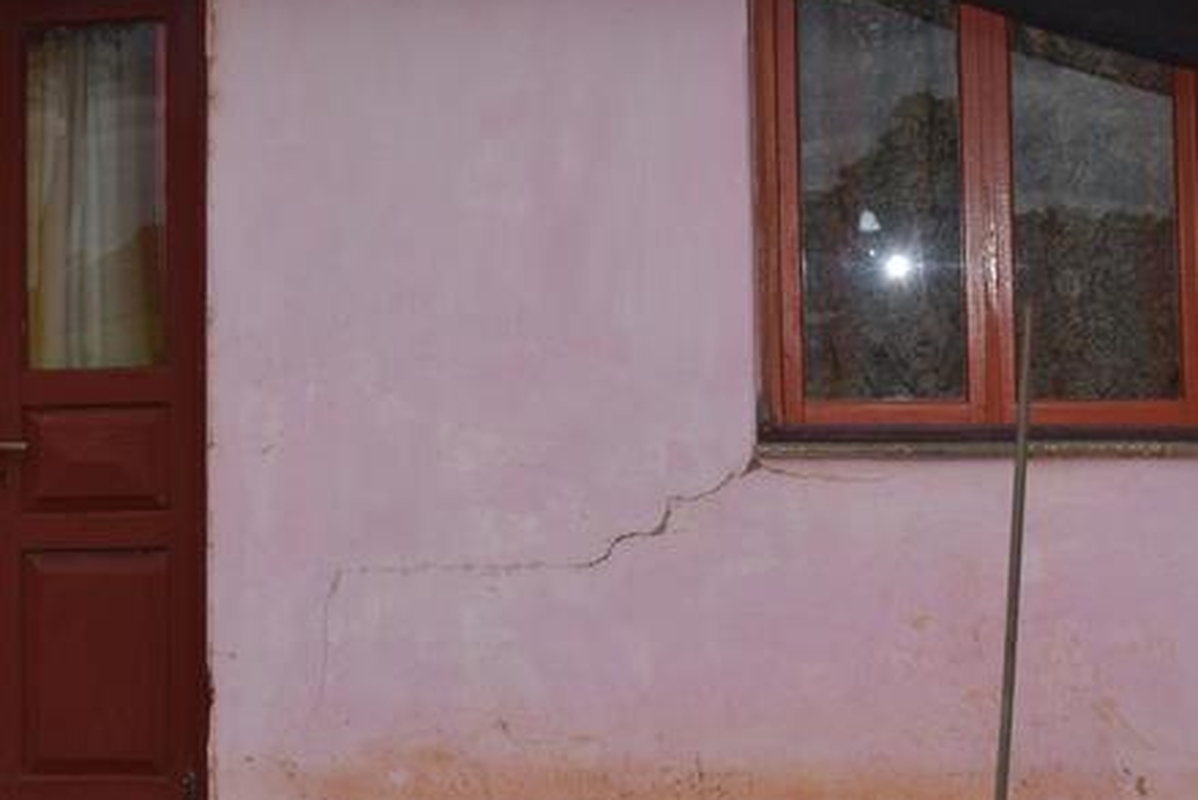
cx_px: 699
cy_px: 132
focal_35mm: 70
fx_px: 2330
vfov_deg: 19.2
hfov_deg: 28.8
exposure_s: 1/200
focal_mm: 20
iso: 100
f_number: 8
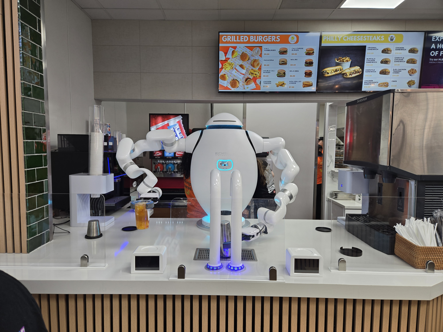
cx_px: 222
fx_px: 294
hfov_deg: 73.9
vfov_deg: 58.9
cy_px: 166
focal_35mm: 23
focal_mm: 5.4
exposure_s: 1/120
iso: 80
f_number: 1.8
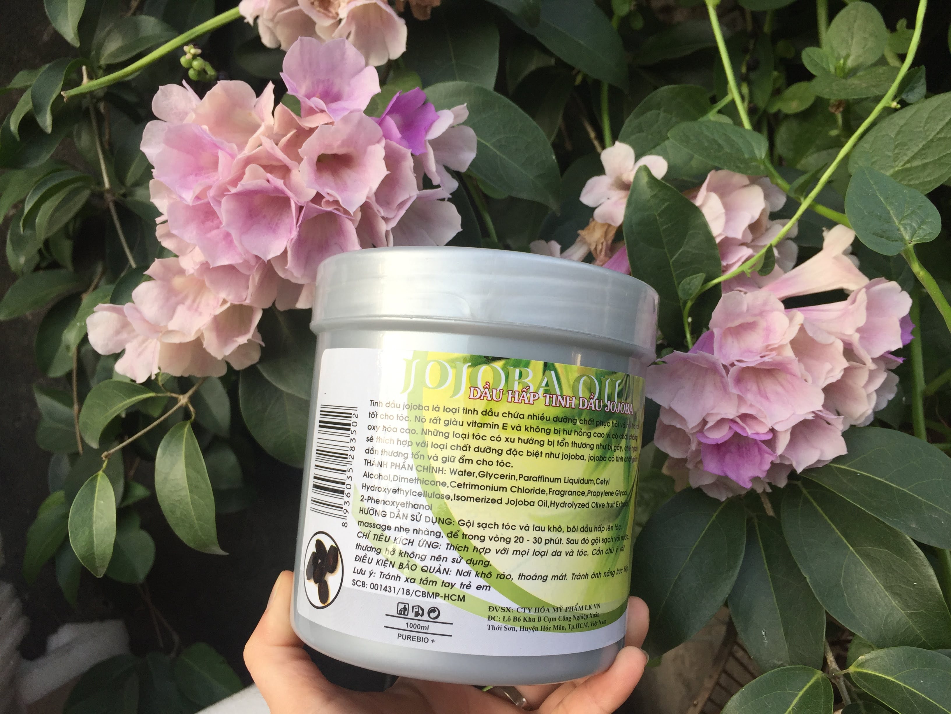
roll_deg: +3.1
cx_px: 476
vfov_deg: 48.2
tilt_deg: -5.3
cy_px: 357
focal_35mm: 29
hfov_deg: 61.7
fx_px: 797
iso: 32
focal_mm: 4.15
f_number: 2.2
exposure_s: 1/207
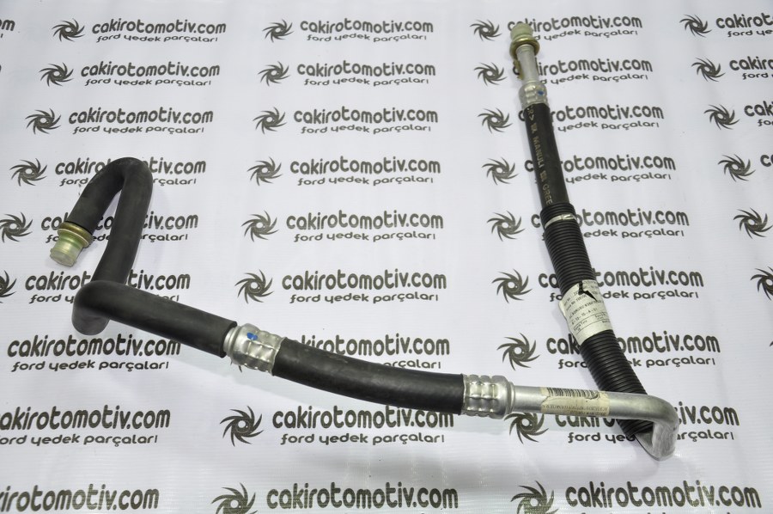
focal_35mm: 39
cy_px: 257
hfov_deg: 49.6
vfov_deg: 34.1
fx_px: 836
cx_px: 386
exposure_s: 1/40
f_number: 4.5
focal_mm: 26
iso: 200
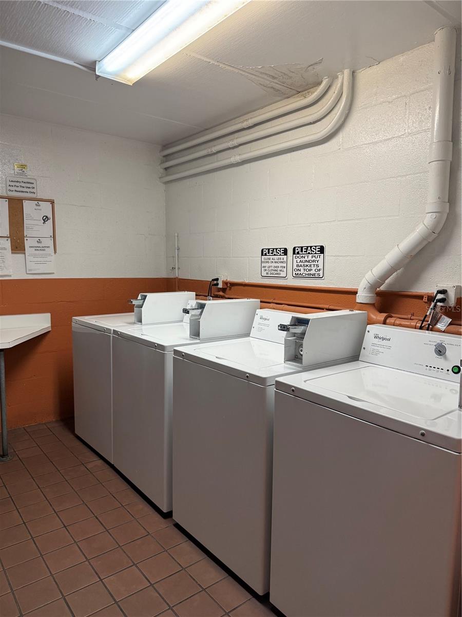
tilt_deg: -6.6
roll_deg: -0.6
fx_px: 427
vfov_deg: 71.6
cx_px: 231
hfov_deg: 56.8
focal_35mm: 24
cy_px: 308
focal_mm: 6.76
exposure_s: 1/120
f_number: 1.78
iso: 200
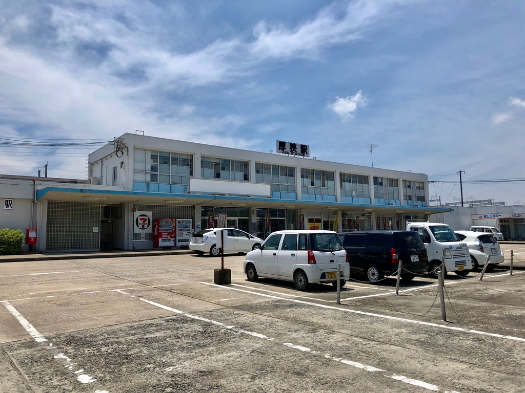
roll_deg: -0.9
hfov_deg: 63.4
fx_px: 425
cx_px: 262
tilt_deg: +5.7
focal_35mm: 28
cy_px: 196
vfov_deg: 49.7
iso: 25
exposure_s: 1/4000
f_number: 1.8
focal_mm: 4
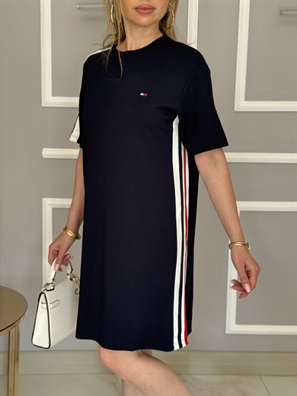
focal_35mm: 48
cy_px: 198
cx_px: 148
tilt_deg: -6.4
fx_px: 549
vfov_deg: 39.7
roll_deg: -1.5
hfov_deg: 30.3
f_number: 1.78
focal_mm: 6.76
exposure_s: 1/60
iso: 100
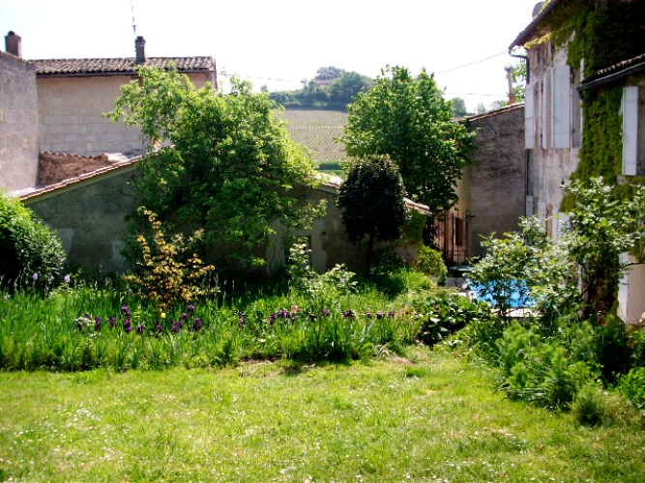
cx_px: 322
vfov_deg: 38.7
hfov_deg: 50.1
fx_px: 689
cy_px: 242
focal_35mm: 37
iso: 80
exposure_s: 1/196
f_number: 5.6
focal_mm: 6.2
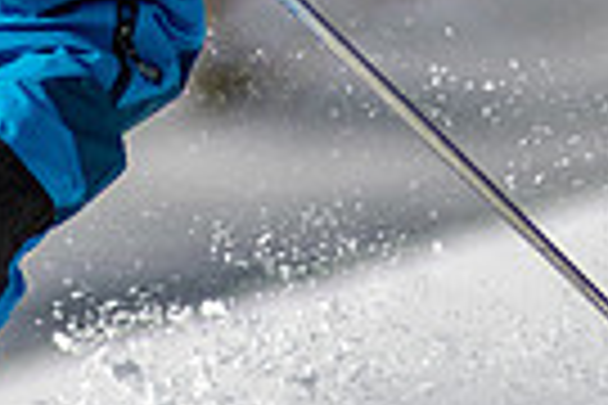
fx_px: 36866
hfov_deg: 0.9
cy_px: -301
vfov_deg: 0.6
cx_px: 153
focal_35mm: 2183
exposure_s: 1/6400
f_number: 2.8
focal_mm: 300
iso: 100
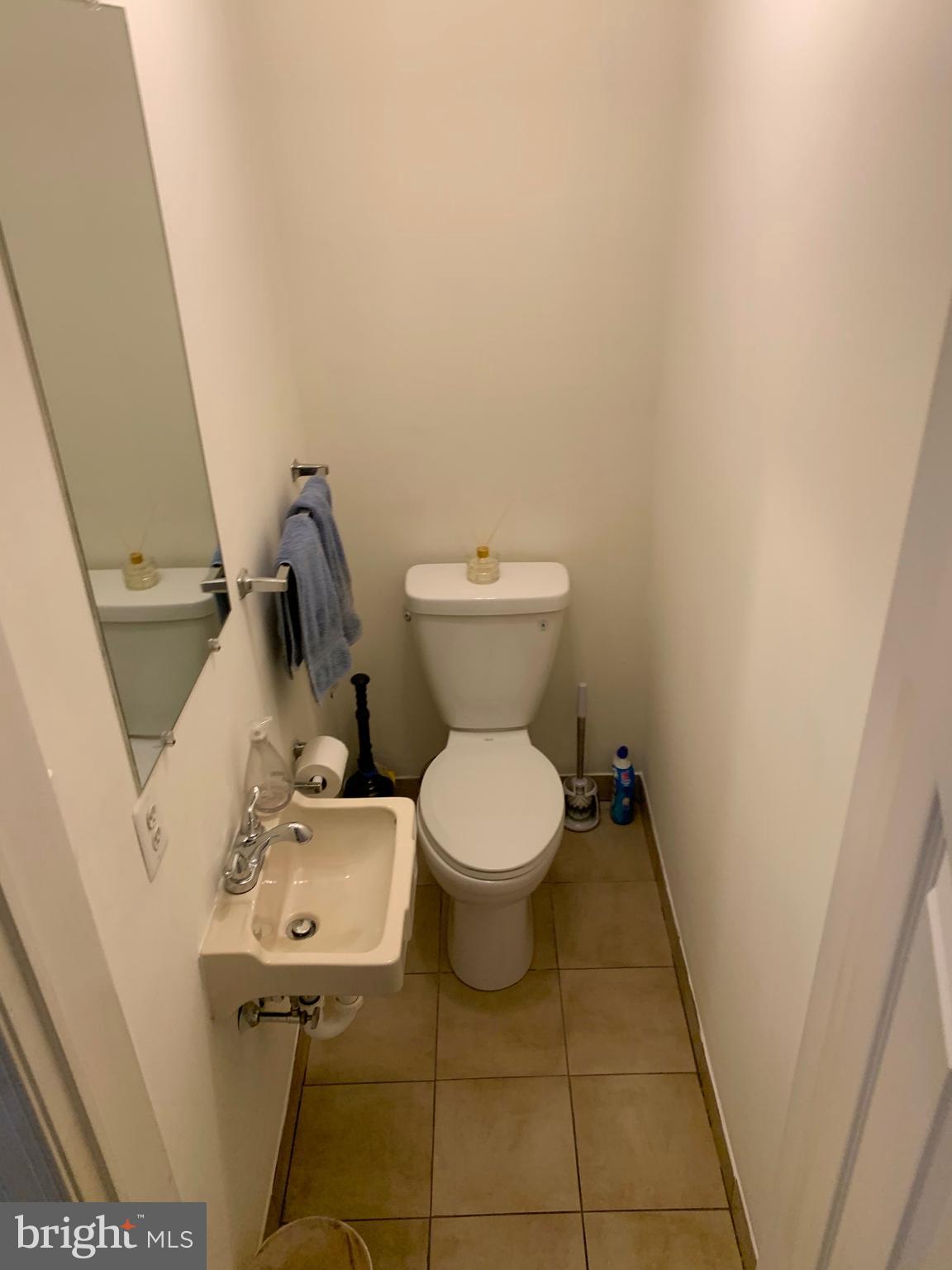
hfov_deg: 53.1
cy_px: 635
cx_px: 476
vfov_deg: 67.3
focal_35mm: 26
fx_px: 953
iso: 80
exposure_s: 1/60
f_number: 1.8
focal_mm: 4.25
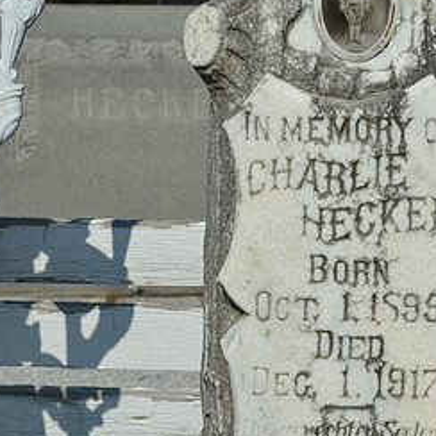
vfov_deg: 12.6
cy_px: 245
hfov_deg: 12.5
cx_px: 347
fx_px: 1981
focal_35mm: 139
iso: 125
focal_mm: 46
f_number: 8
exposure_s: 1/250
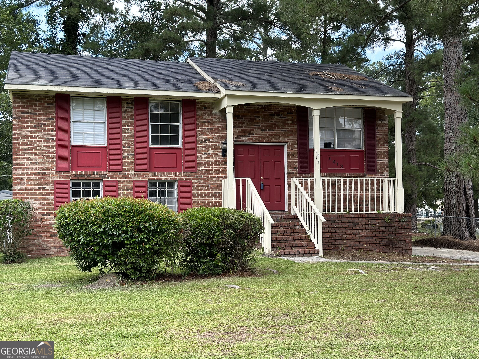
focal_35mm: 48
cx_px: 240
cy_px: 180
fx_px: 664
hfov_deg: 39.7
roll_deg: +0.4
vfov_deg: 30.3
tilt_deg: +2.8
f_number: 1.78
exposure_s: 1/830
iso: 80
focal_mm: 6.86
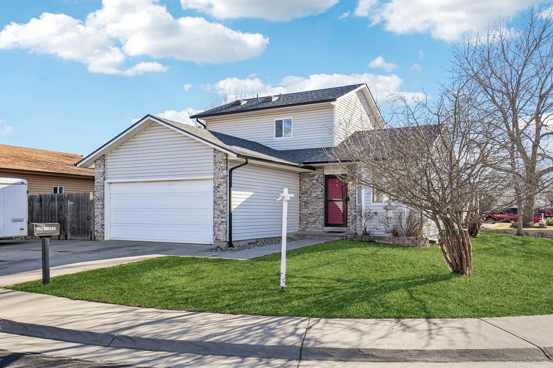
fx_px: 445
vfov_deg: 44.9
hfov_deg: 63.7
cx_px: 289
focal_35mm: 29
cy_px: 188
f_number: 8
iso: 400
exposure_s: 1/640
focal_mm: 18
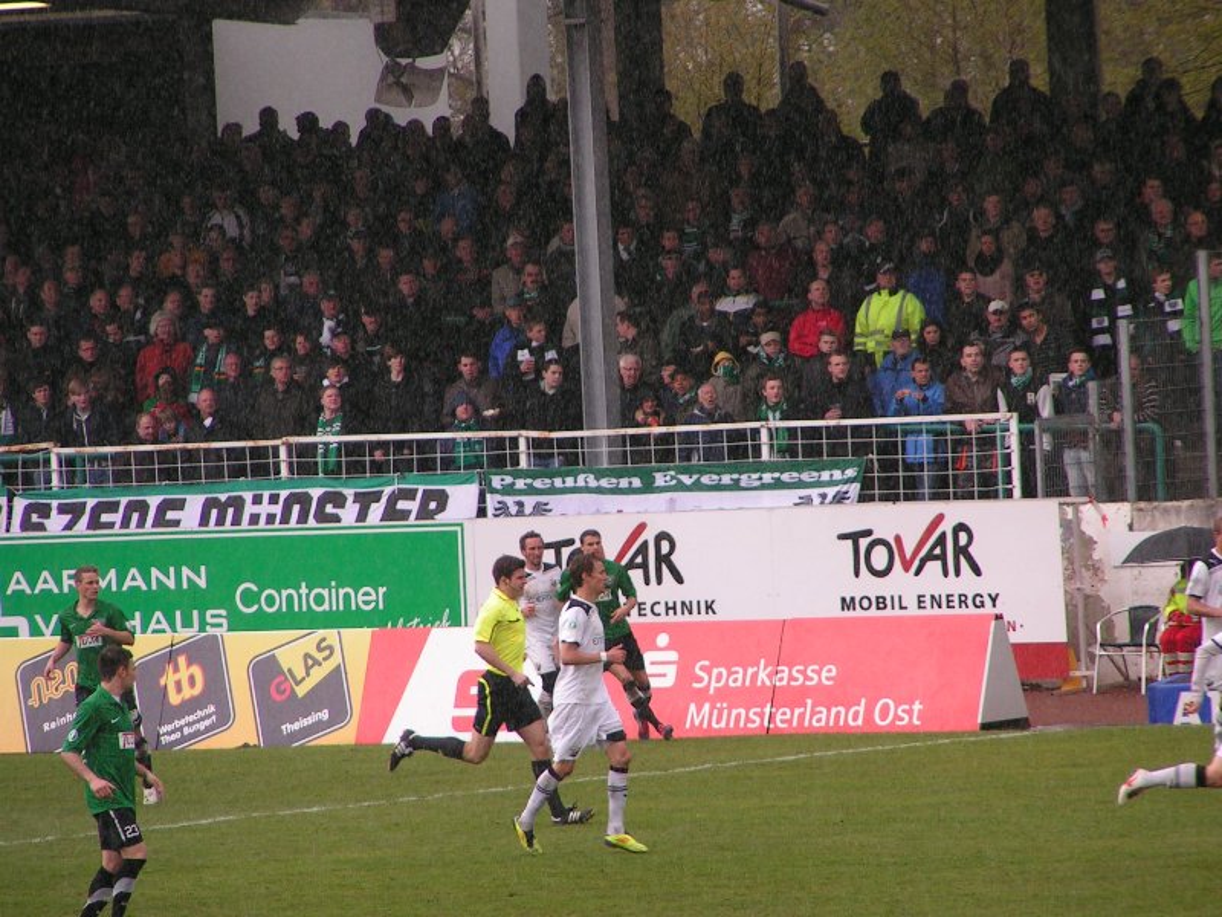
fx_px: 13415
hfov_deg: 5.2
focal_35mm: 380
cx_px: 611
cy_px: 458
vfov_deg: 3.9
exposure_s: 1/400
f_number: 3.5
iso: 80
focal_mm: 58
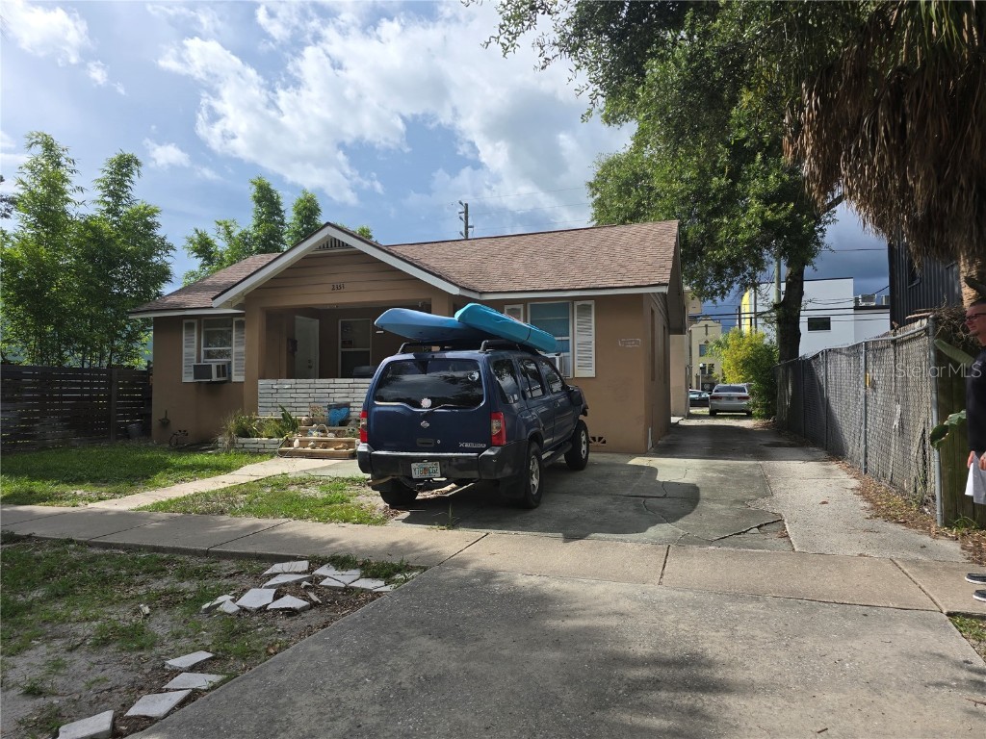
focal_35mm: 23
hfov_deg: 73.9
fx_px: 655
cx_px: 493
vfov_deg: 58.9
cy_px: 370
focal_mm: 6.3
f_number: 1.7
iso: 12
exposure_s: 1/919
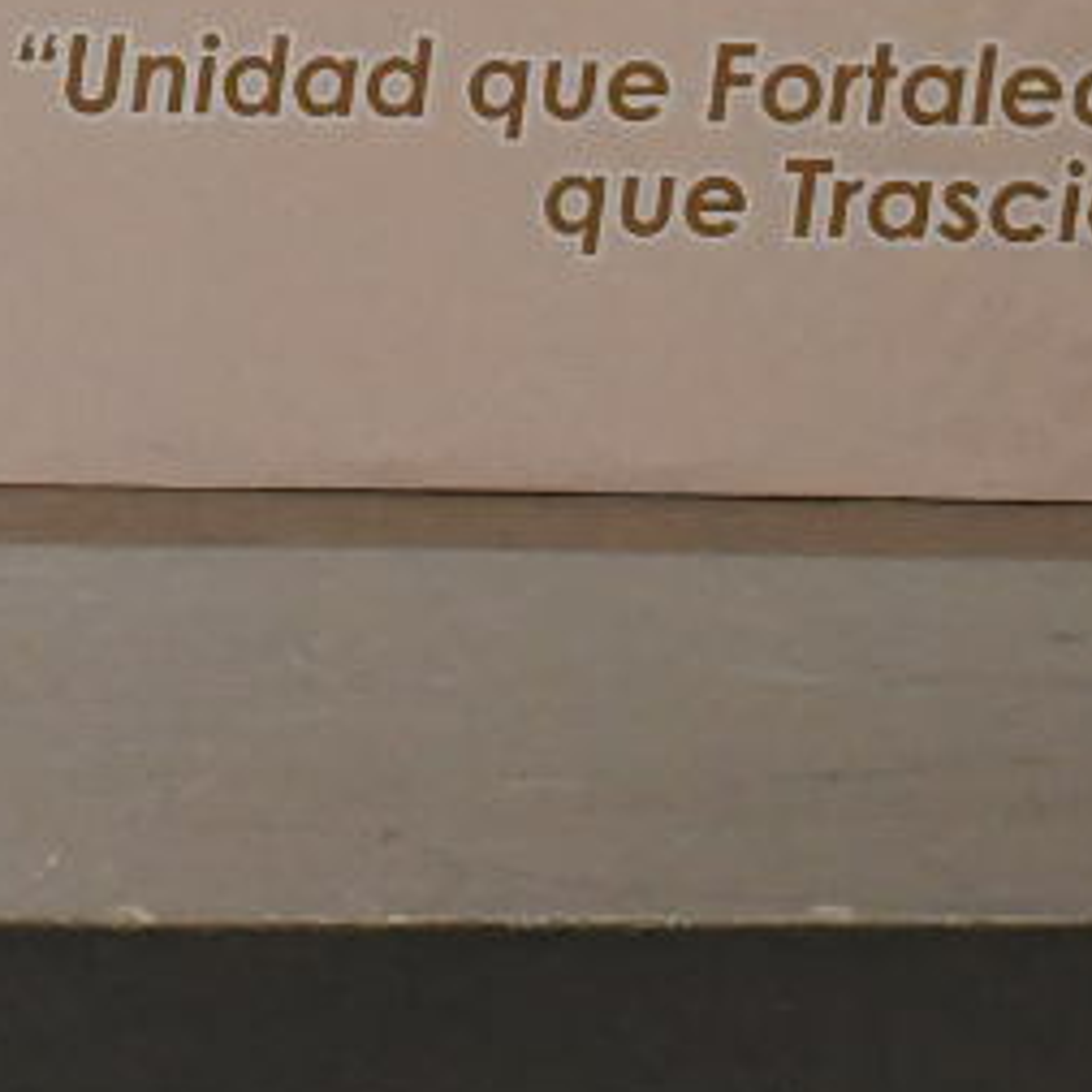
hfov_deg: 6.0
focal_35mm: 283
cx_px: -1088
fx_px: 10100
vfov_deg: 6.0
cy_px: -1010
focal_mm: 35
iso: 4000
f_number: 5.6
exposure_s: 1/100
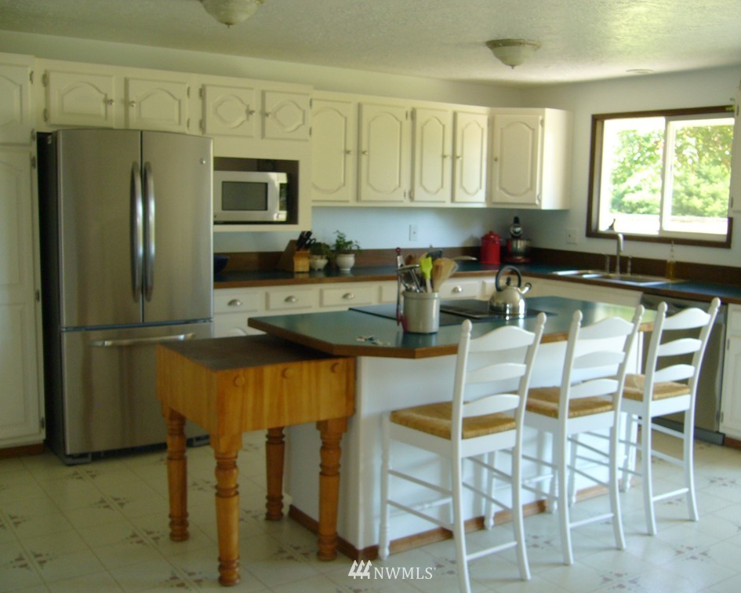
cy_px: 298
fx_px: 811
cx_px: 392
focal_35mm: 37
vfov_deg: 40.1
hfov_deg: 49.1
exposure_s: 1/8
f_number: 2.8
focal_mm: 5.8
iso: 100
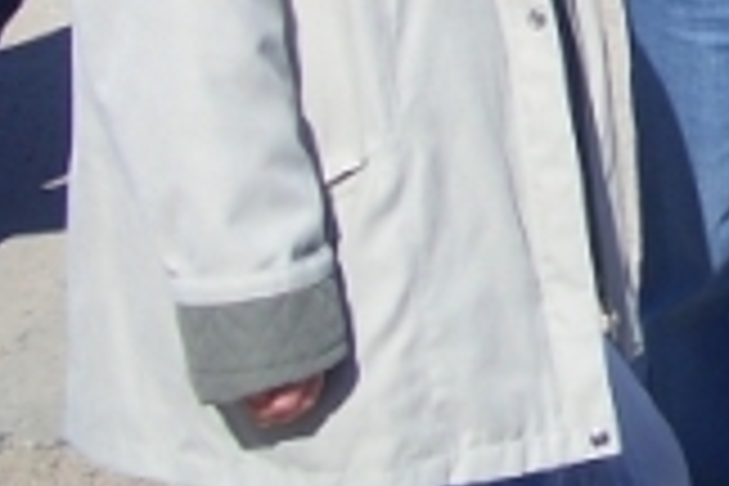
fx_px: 2916
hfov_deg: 13.2
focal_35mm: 144
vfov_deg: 9.2
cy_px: -351
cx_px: 1188
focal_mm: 5.8
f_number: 4.3
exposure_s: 1/640
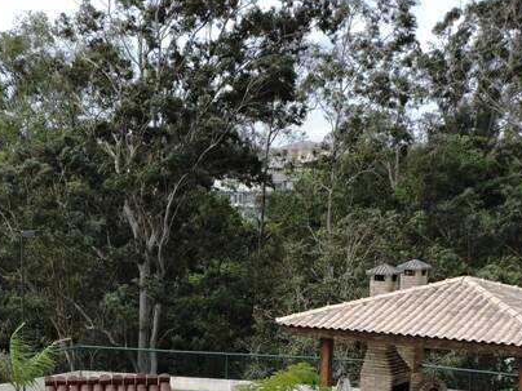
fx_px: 1146
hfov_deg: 24.7
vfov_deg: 19.0
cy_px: 360
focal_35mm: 76
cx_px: 23
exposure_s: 1/800
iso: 100
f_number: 3.1
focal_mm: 5.4
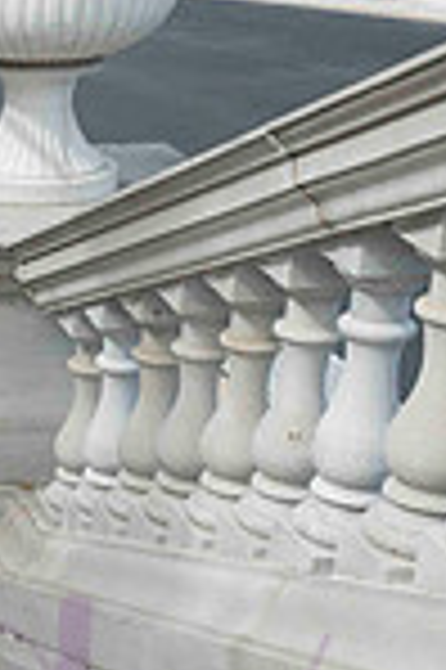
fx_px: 1881
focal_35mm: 101
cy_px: 361
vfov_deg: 20.2
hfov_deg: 11.3
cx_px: -628
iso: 720
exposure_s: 1/400
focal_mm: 24
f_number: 14
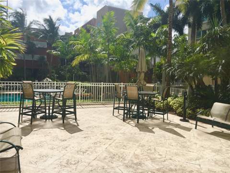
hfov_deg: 61.7
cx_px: 115
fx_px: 193
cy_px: 86
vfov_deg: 48.2
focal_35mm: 29
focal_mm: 4.15
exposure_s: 1/3205
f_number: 2.2
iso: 25
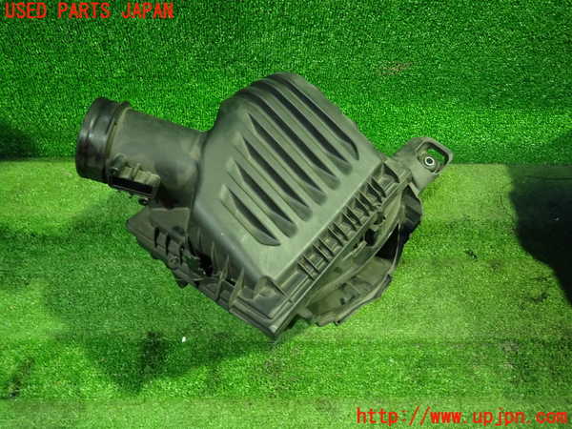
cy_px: 214
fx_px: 413
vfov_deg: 54.9
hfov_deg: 69.4
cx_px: 286
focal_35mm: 25
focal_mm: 4.5
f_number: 2
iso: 800
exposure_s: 1/30
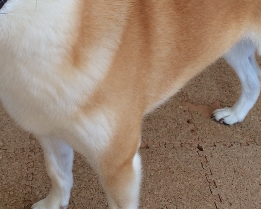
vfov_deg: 22.9
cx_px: 87
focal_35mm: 66
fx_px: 510
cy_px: 54
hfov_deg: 28.5
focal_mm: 4.15
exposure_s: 1/30
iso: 40
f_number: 2.2
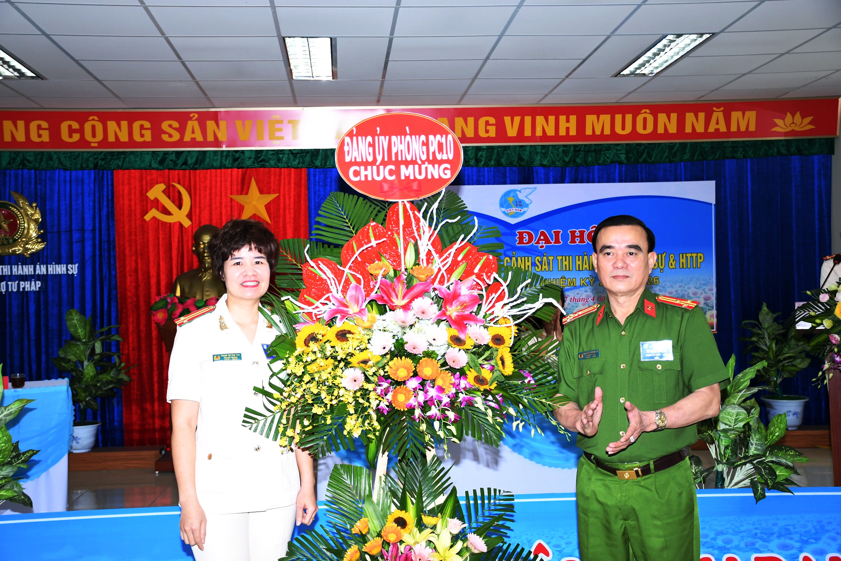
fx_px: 1121
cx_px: 420
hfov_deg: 41.1
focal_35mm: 48
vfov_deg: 28.1
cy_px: 280
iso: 640
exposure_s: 1/200
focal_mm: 32
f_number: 4
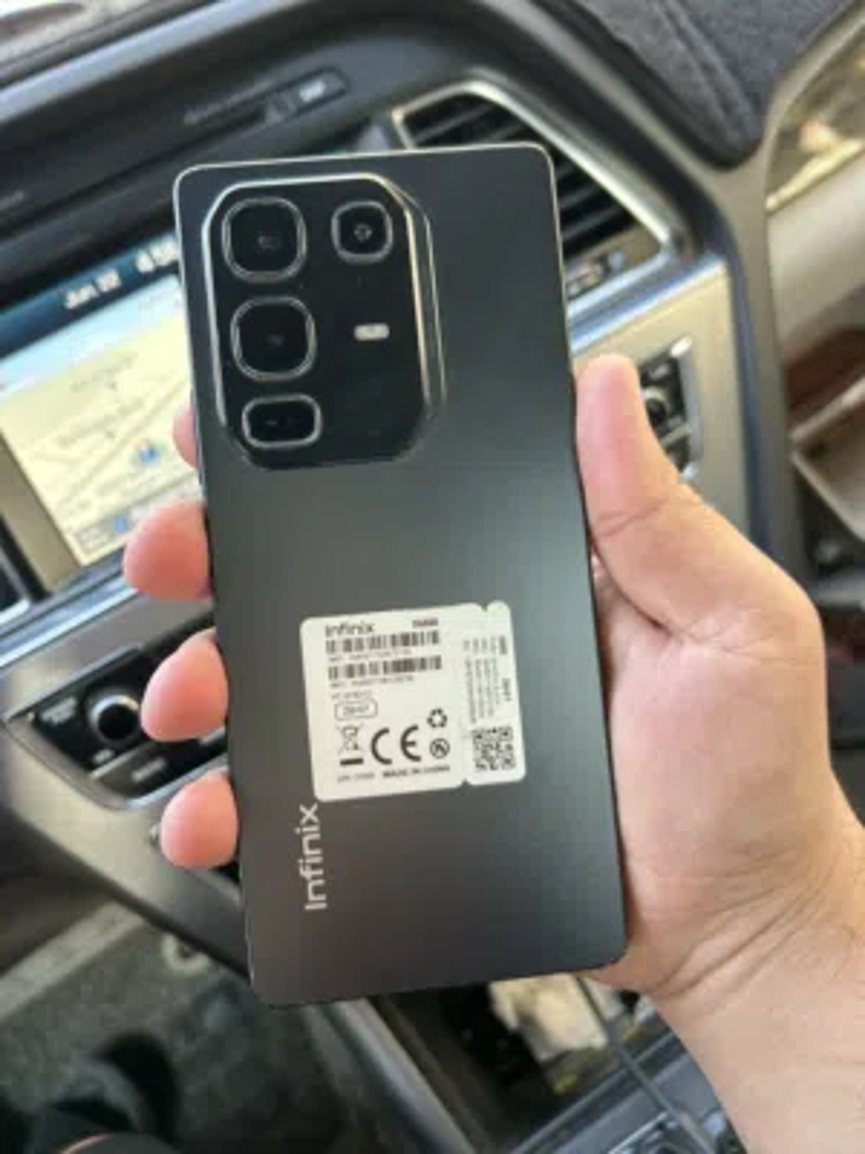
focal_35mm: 26
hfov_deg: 53.1
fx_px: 866
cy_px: 577
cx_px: 432
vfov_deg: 67.3
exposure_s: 1/100
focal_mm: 5.7
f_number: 1.5
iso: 80
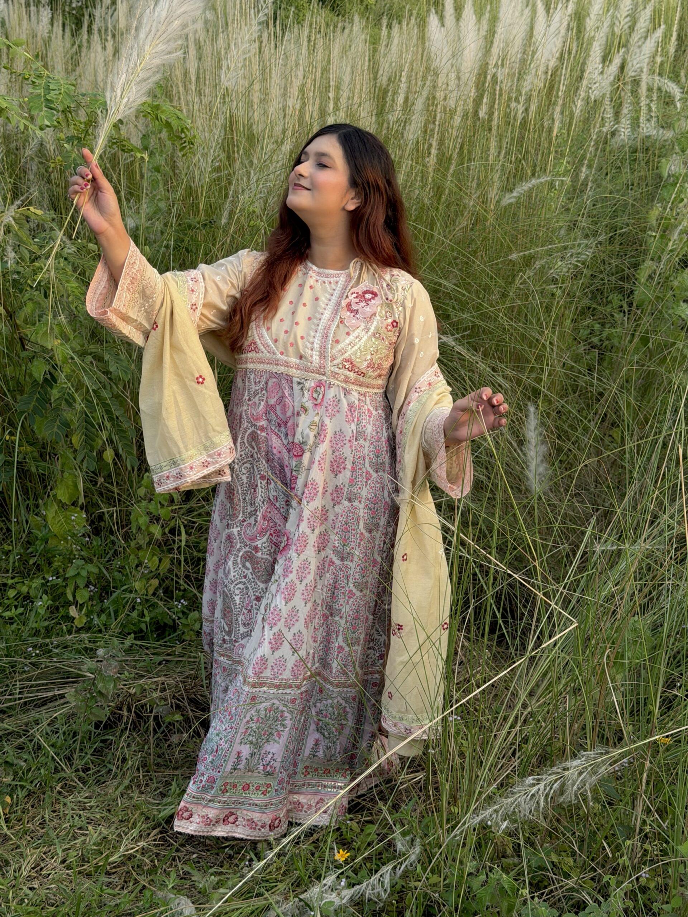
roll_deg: -1.2
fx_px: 1272
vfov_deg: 39.7
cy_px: 458
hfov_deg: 30.3
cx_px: 344
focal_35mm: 48
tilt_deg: -22.8
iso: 64
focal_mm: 6.76
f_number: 1.78
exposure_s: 1/541
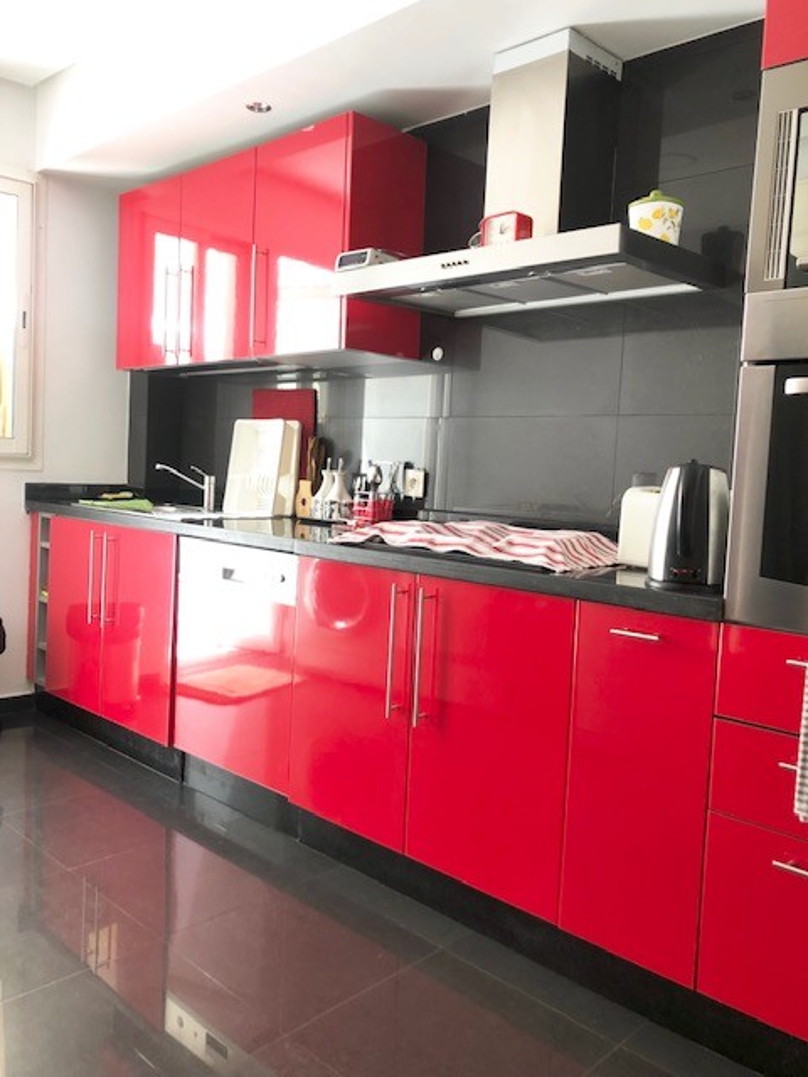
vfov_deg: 63.4
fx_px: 871
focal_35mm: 28
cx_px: 404
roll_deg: -2.8
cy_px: 538
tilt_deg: -4.4
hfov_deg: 49.7
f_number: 1.8
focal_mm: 4
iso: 40
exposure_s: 1/20
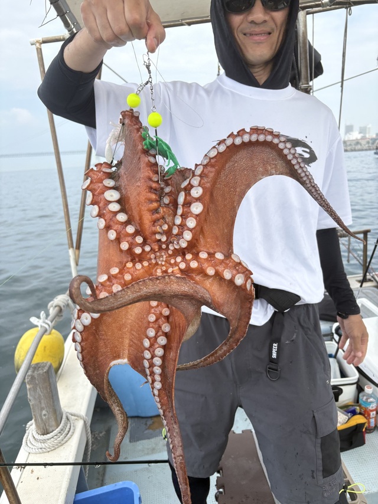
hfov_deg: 53.0
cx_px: 189
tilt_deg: -13.6
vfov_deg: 67.3
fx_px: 379
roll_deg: +2.5
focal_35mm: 26
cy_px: 252
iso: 50
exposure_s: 1/1848
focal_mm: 5.96
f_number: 1.6
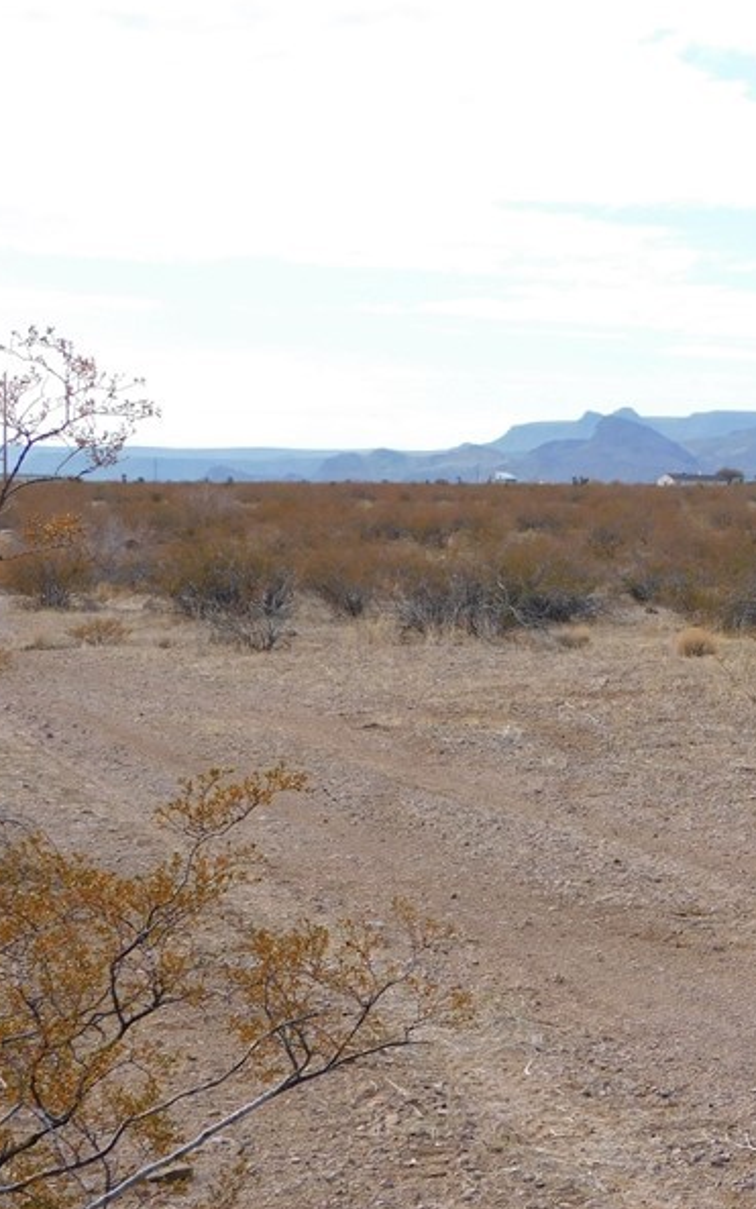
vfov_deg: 19.2
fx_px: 3558
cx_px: 1013
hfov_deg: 11.8
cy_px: 756
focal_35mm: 108
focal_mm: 10.4
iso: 125
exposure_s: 1/640
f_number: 4
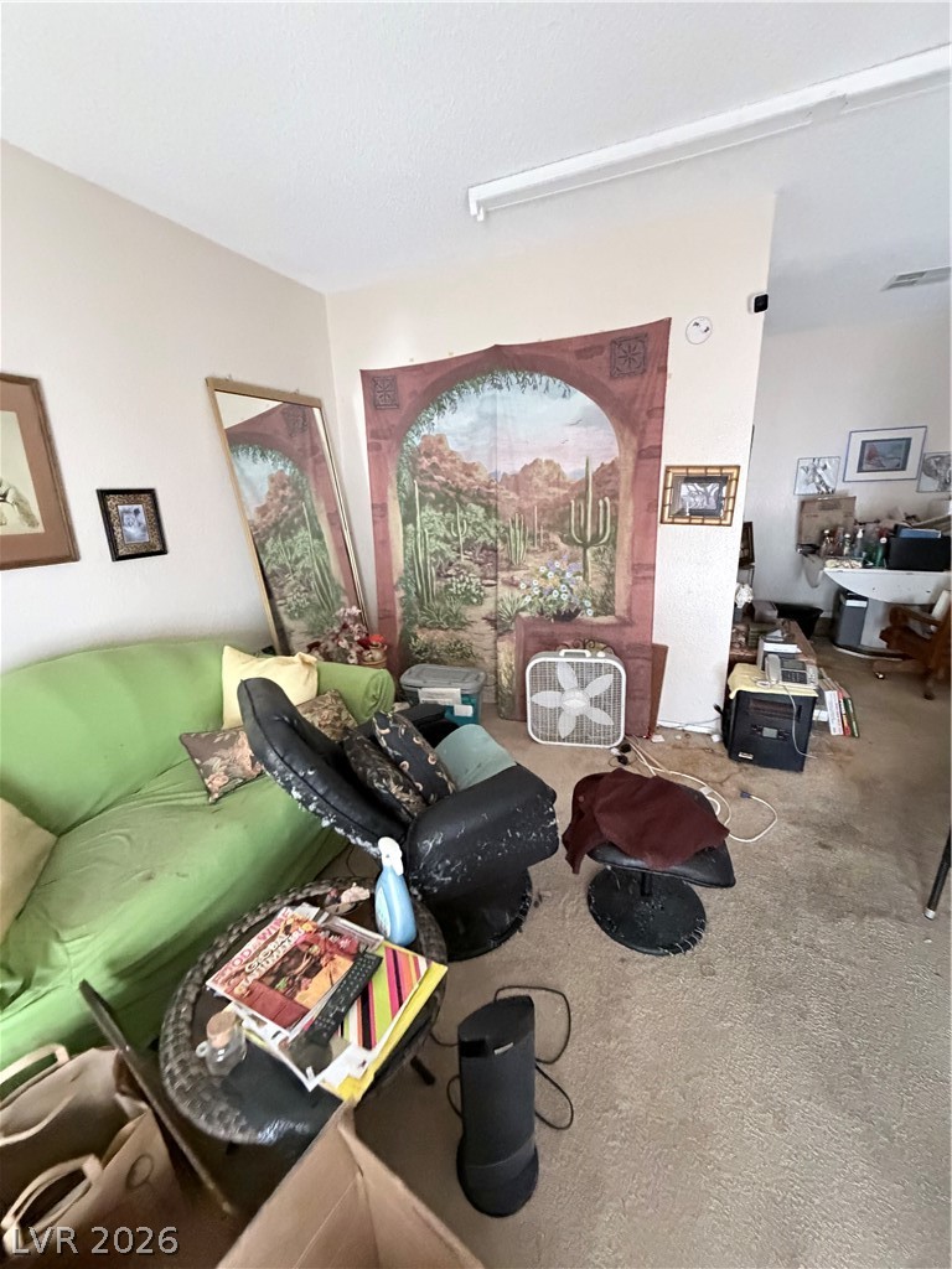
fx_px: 513
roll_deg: +3.0
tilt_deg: -17.6
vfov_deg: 102.1
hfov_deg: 85.7
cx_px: 476
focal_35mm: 14
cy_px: 634
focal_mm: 2.22
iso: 1000
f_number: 2.2
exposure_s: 1/60
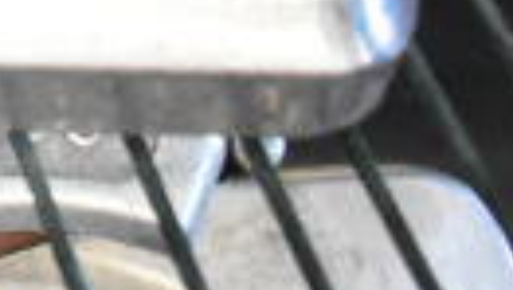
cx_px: -654
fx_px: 2294
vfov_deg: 6.8
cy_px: -457
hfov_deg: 11.1
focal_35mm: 168
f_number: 3.8
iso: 2200
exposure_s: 1/40
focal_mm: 23
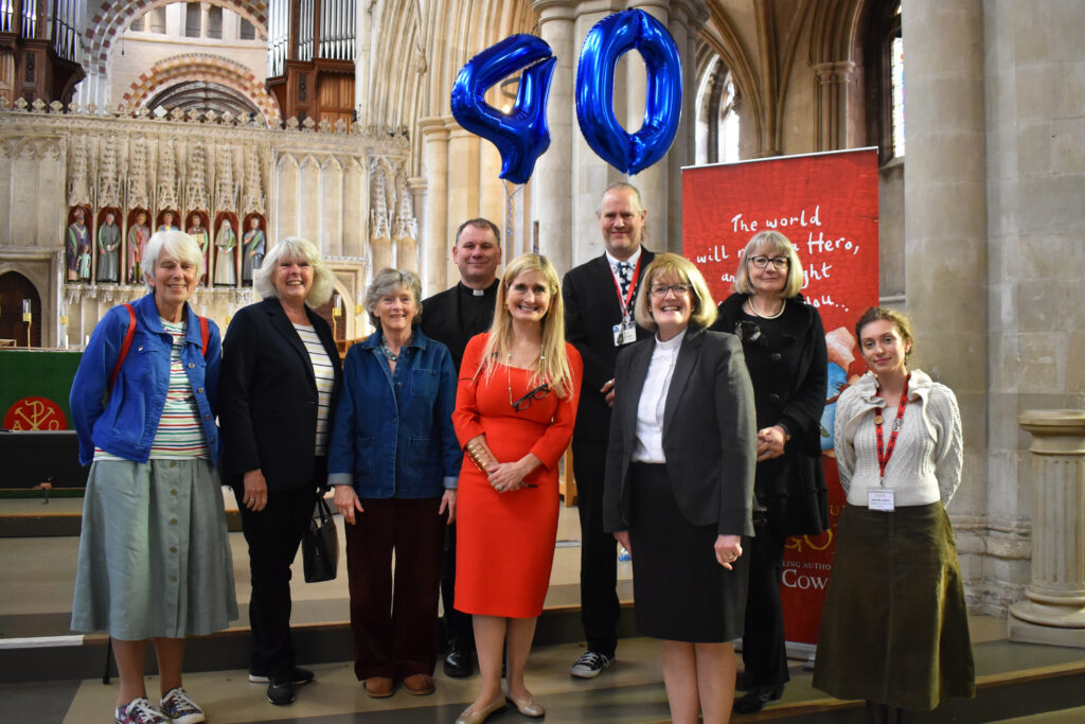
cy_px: 362
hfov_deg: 67.4
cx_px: 542
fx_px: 814
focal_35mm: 27
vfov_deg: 47.9
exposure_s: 1/125
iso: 1800
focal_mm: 18
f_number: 3.5
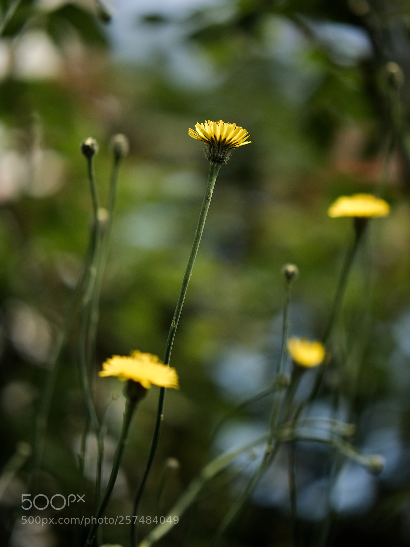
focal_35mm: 86
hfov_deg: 17.2
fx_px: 1359
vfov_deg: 22.8
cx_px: 205
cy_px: 274
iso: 125
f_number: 1.2
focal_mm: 43
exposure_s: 1/1300
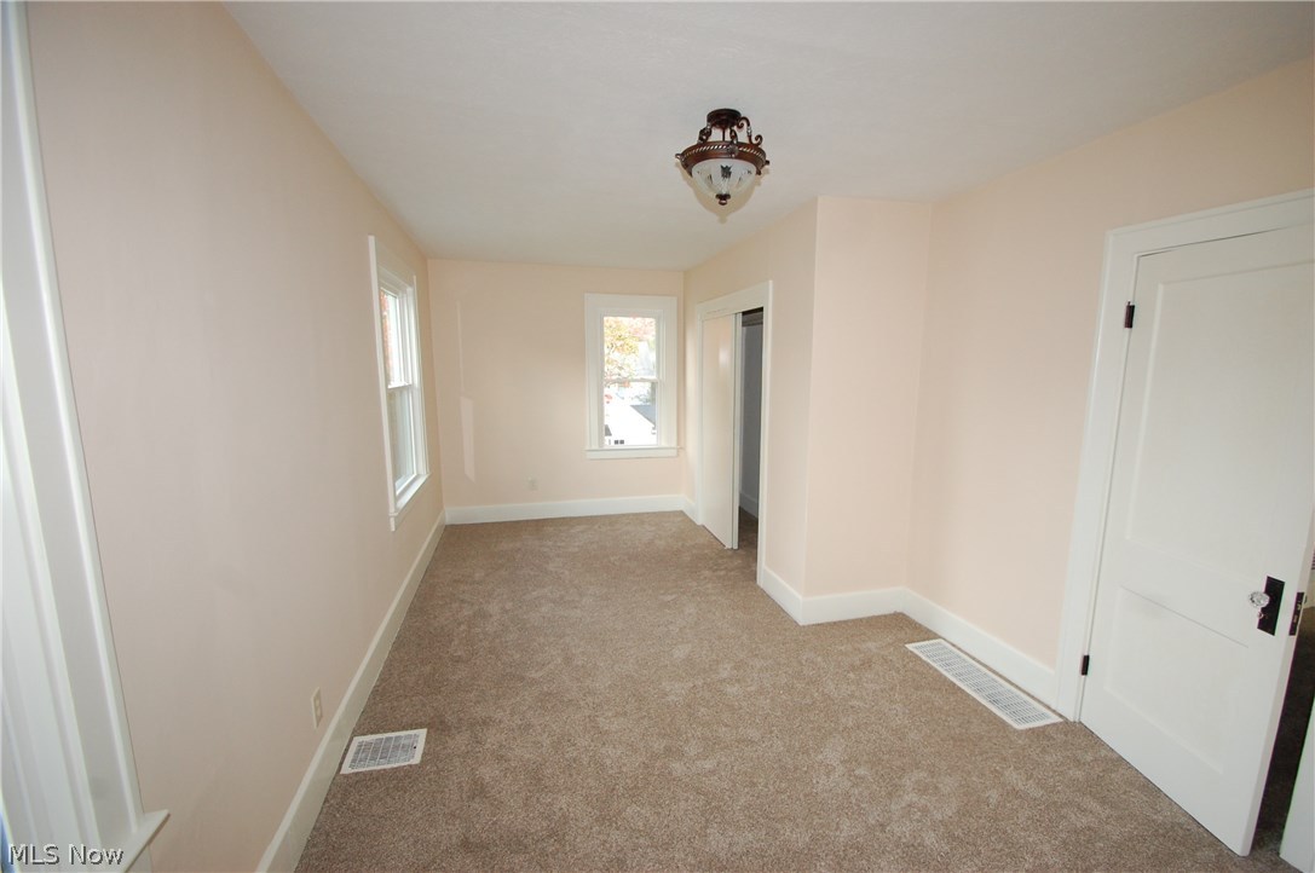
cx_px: 658
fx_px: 547
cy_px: 436
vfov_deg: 77.2
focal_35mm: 15
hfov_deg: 100.5
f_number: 5.6
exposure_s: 1/60
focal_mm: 10
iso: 800
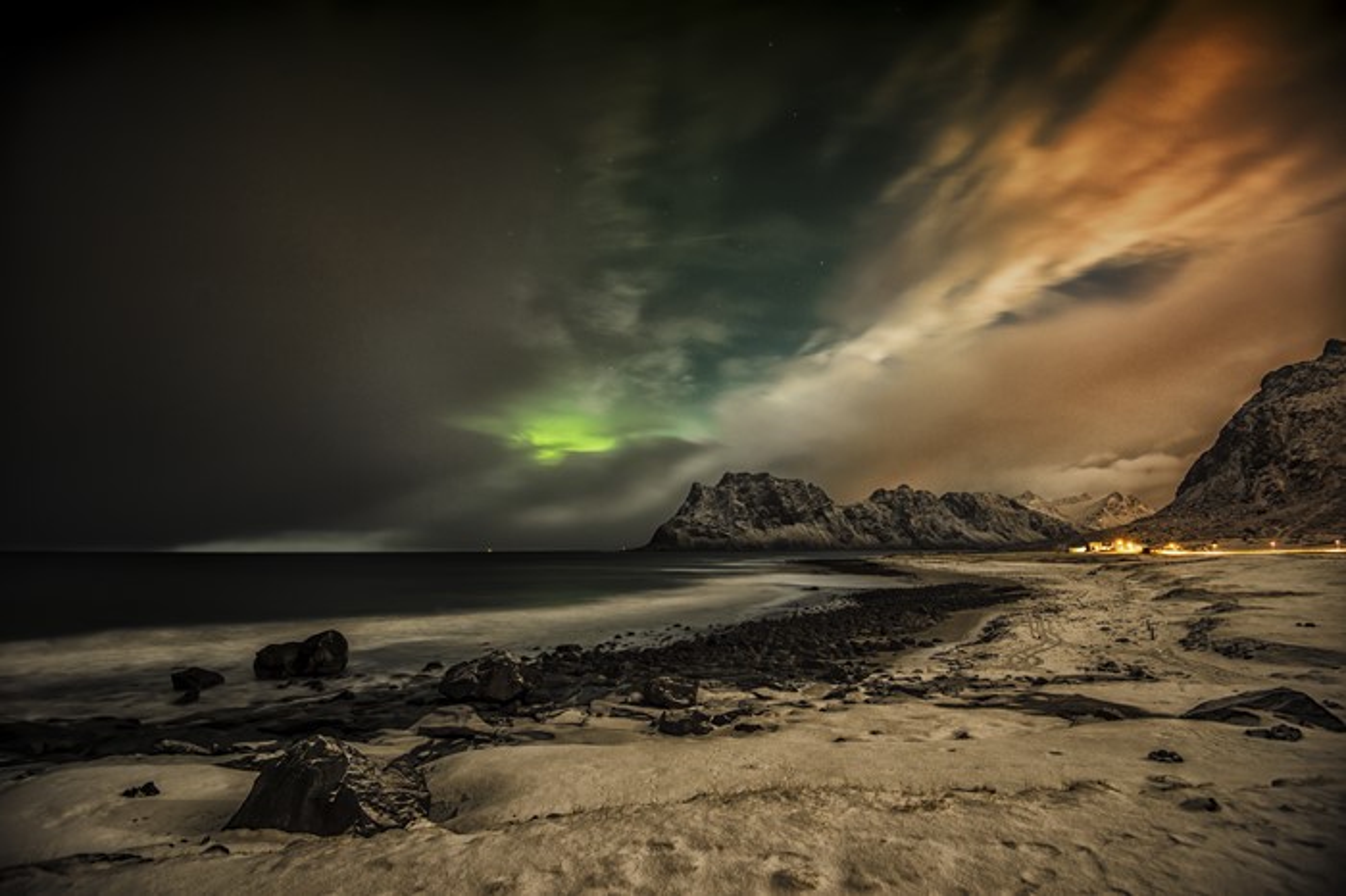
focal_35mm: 16
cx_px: 673
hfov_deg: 96.8
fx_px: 598
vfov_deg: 73.7
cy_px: 448
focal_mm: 16
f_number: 4
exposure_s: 30
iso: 320
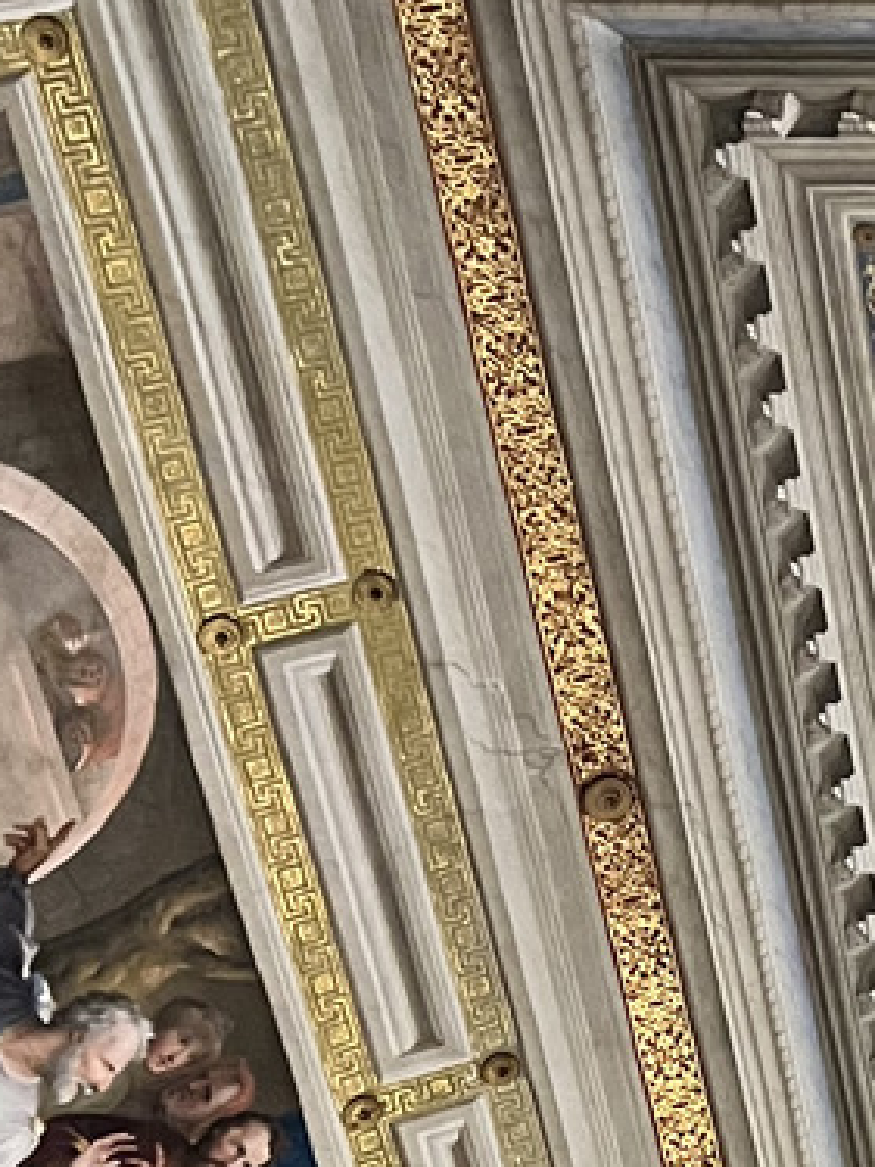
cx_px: 1498
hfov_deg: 12.4
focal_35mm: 111
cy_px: 1581
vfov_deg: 16.6
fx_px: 3743
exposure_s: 1/33
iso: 500
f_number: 1.5
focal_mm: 5.7
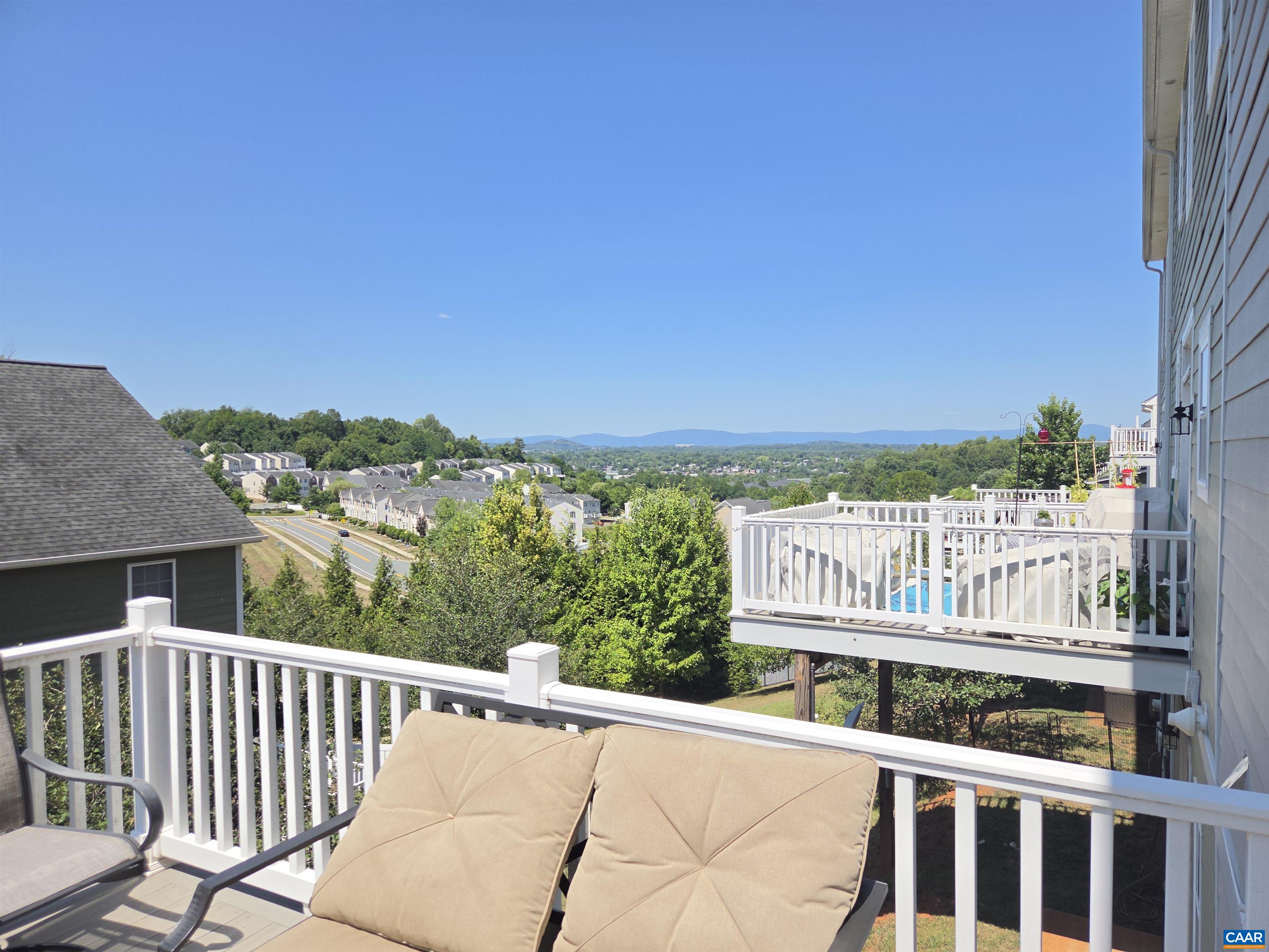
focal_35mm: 23
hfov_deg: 73.9
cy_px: 476
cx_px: 634
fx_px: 843
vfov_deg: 58.9
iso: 25
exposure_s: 1/2077
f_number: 1.8
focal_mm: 5.4
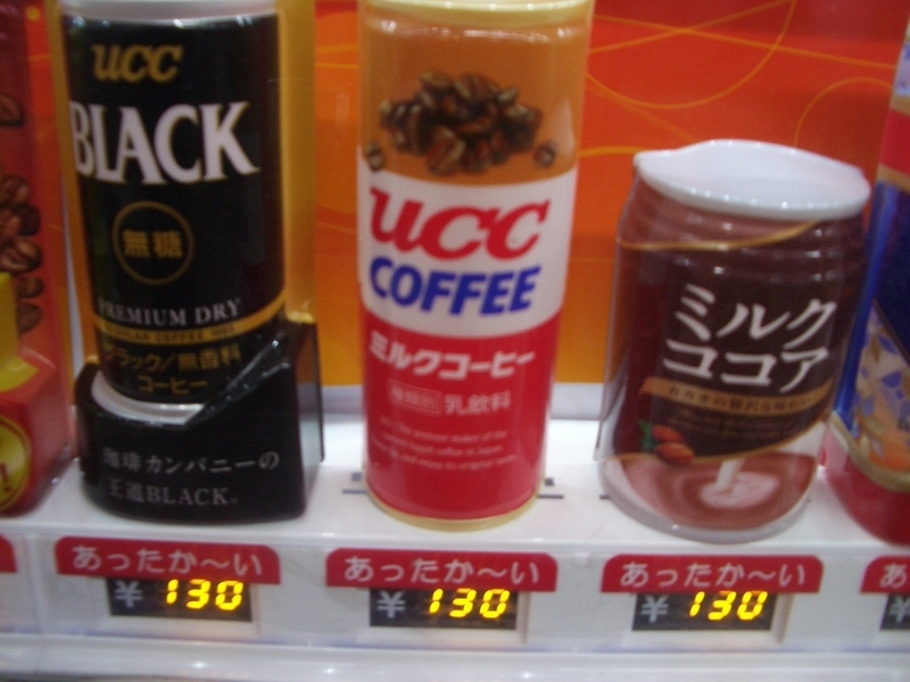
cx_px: 455
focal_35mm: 35
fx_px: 920
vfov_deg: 40.7
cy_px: 341
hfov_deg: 52.6
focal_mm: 5.8
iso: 200
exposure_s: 1/13
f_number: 2.6
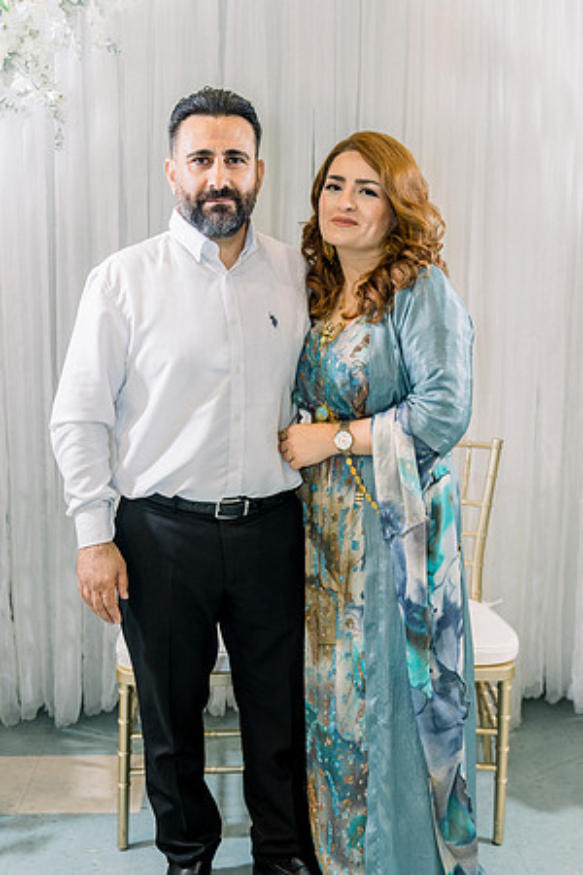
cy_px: 438
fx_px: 996
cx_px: 292
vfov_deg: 47.4
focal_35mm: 41
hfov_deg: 32.6
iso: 800
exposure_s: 1/160
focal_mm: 41
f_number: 2.8
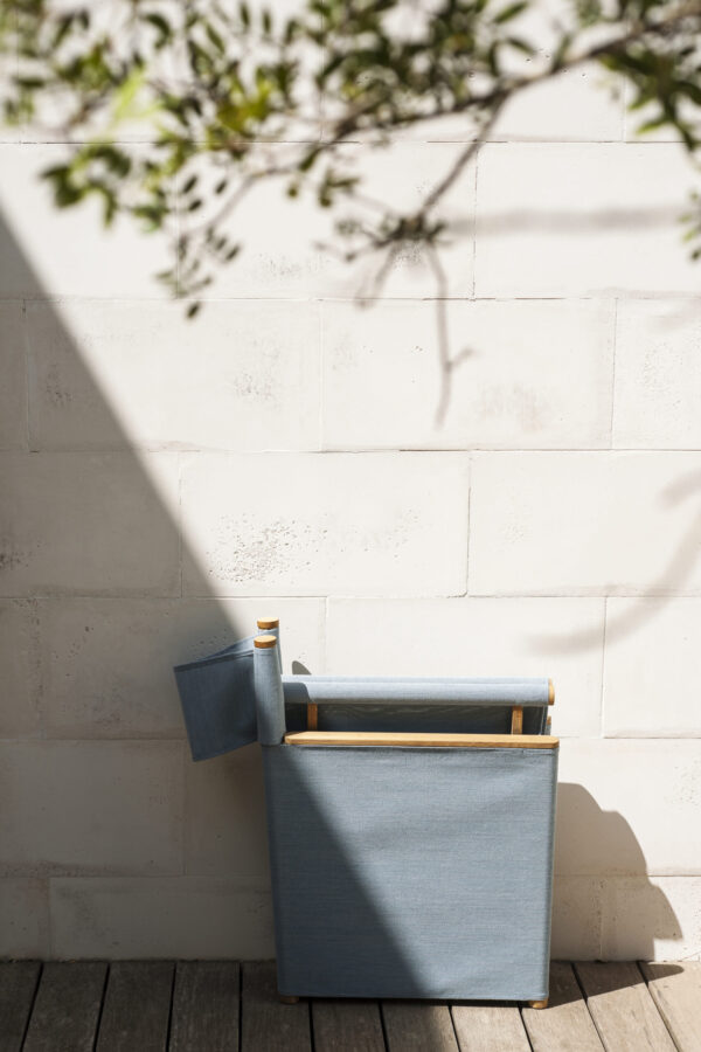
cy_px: 526
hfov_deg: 22.6
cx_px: 350
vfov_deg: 33.4
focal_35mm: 60
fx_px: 1752
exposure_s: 1/500
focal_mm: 60
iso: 100
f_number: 6.3
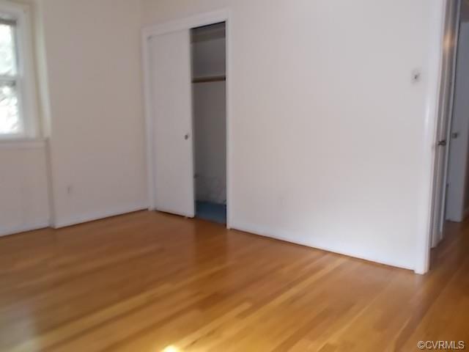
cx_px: 234
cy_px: 176
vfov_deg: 46.8
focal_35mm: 30
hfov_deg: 60.0
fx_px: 406
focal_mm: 5.3
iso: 200
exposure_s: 1/25
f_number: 3.4
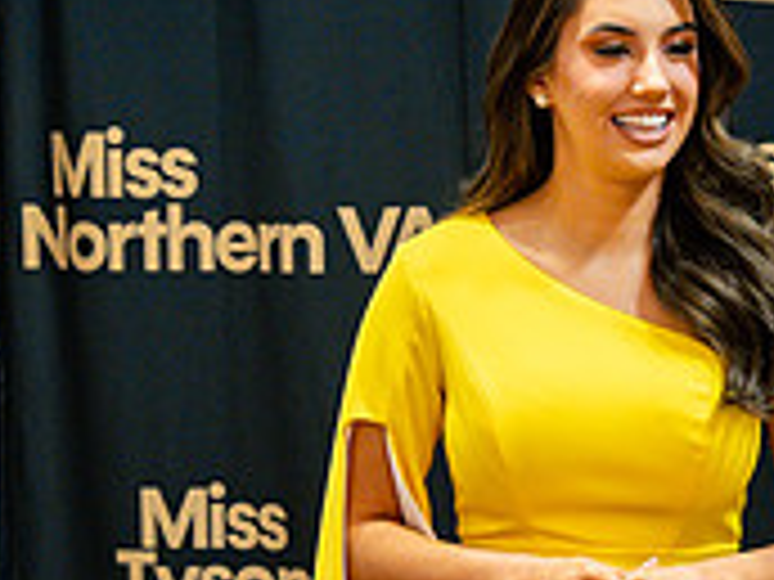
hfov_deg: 11.9
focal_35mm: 165
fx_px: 3689
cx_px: 585
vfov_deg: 9.0
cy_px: 429
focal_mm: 51
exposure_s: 1/125
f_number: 2.8
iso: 1600
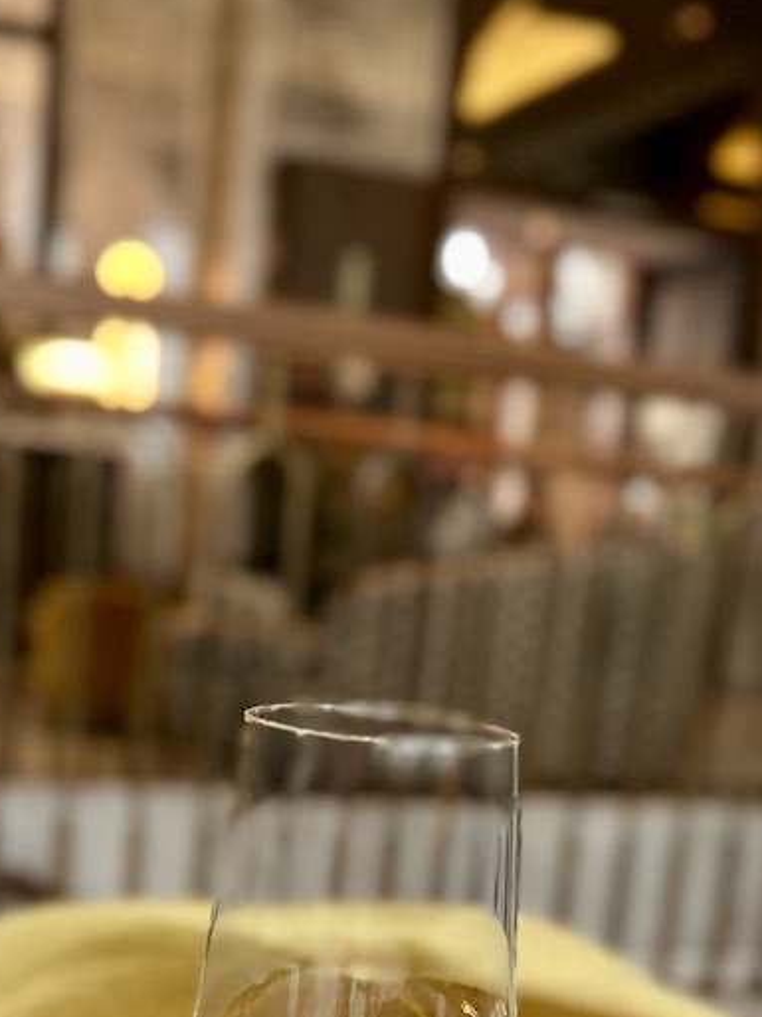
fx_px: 1586
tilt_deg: -10.3
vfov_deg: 34.2
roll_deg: -5.6
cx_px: 414
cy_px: 852
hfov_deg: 27.0
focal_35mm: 54
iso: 200
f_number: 1.5
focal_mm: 5.7
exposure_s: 1/59
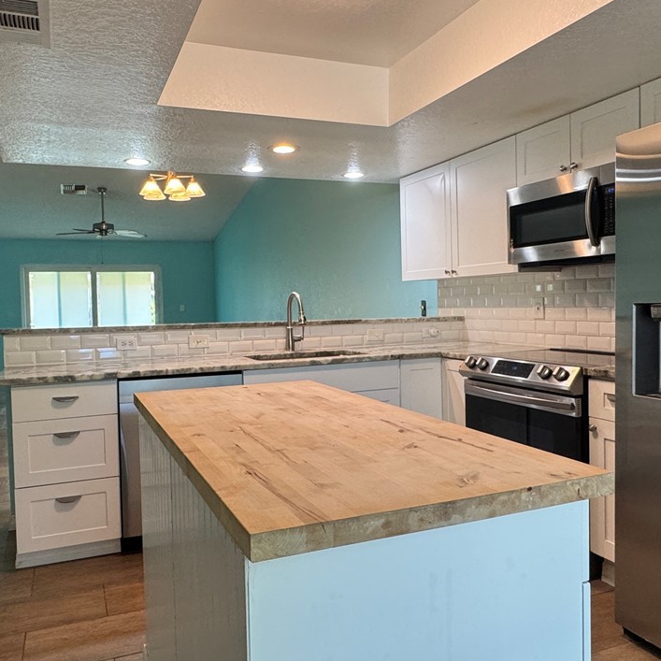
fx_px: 605
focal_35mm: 28
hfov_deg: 57.2
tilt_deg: -2.6
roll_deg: +1.4
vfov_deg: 57.3
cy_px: 323
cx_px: 300
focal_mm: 2.22
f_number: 2.2
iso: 200
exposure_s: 1/120
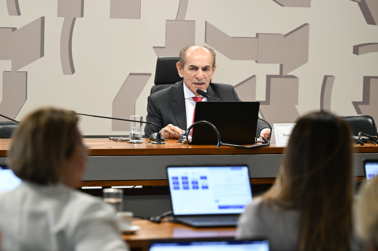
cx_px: 189
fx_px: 1258
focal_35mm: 120
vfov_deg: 11.4
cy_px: 126
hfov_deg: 17.1
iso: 1000
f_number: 2.8
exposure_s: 1/125
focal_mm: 120
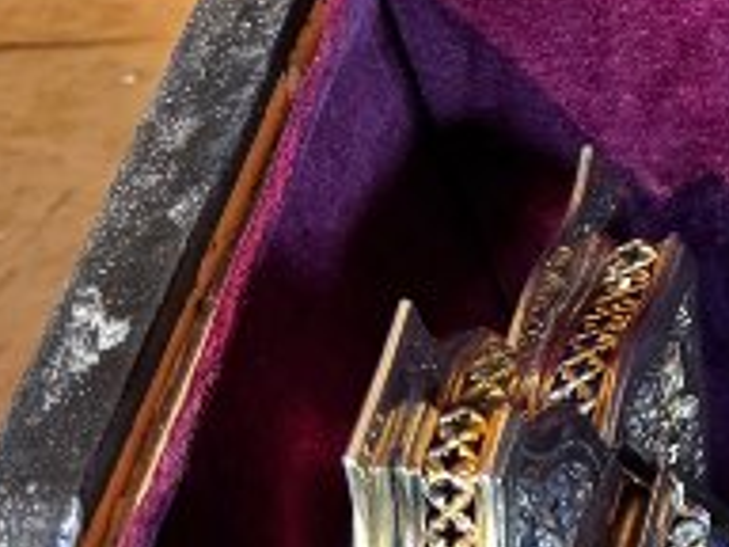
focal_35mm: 150
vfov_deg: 9.6
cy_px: -232
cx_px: 1743
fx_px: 3159
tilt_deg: -42.6
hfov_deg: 11.1
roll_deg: +1.7
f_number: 1.78
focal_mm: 6.76
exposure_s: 1/50
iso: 250
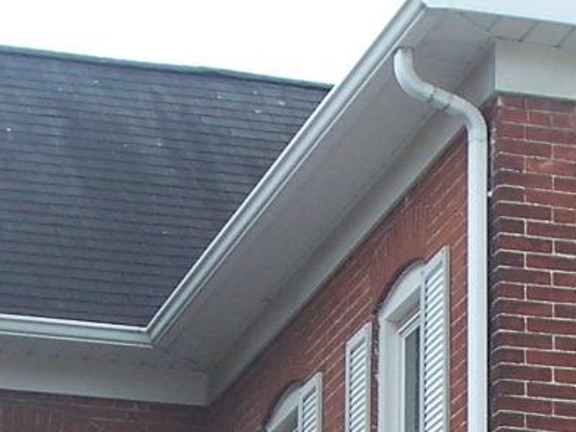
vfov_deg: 7.6
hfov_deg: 10.4
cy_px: 785
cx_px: 676
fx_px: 3128
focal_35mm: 188
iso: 80
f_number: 2.8
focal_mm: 7.54
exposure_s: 1/640
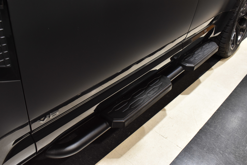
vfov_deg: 38.4
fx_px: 237
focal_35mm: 34
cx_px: 124
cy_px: 82
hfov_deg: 55.1
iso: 900
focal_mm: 23
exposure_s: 1/40
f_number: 8
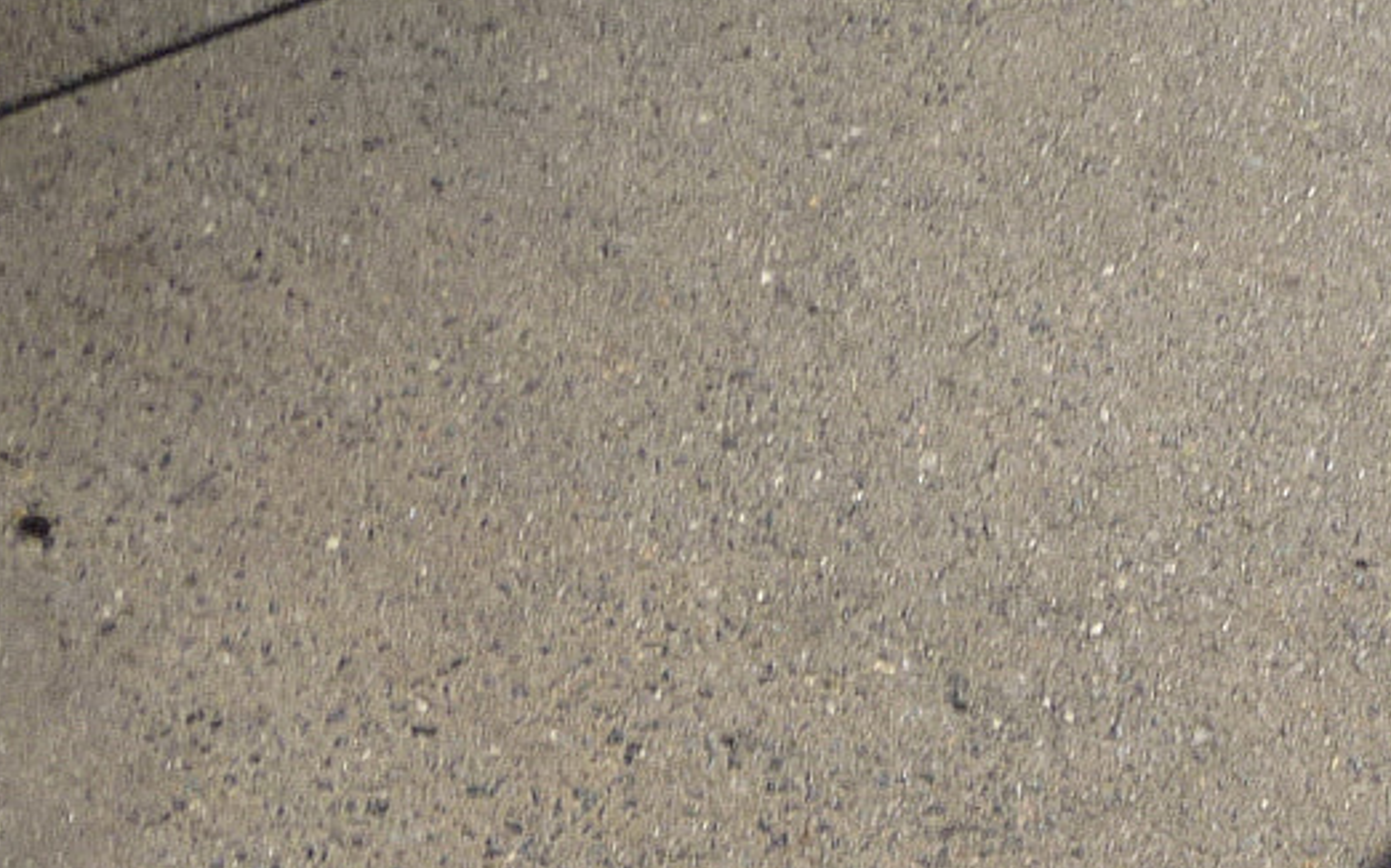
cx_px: 1519
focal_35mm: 91
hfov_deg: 21.6
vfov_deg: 13.8
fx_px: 3449
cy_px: 1118
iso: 100
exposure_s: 1/1300
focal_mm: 4.7
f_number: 3.3
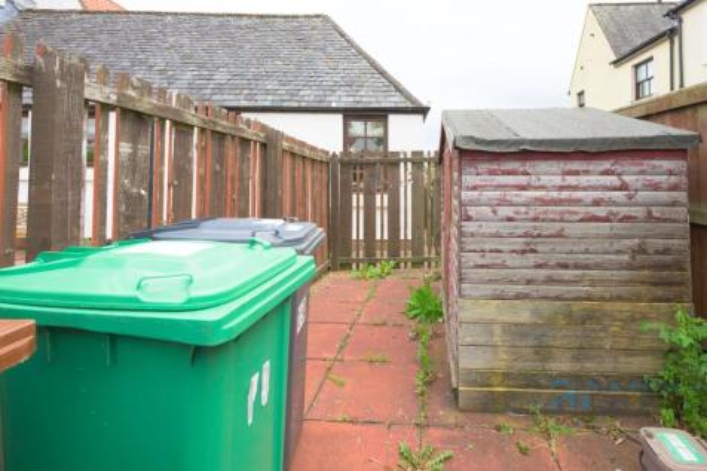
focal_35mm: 17
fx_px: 334
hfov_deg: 93.3
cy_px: 236
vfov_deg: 70.4
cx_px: 354
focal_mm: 17
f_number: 6.3
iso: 320
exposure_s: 1/400
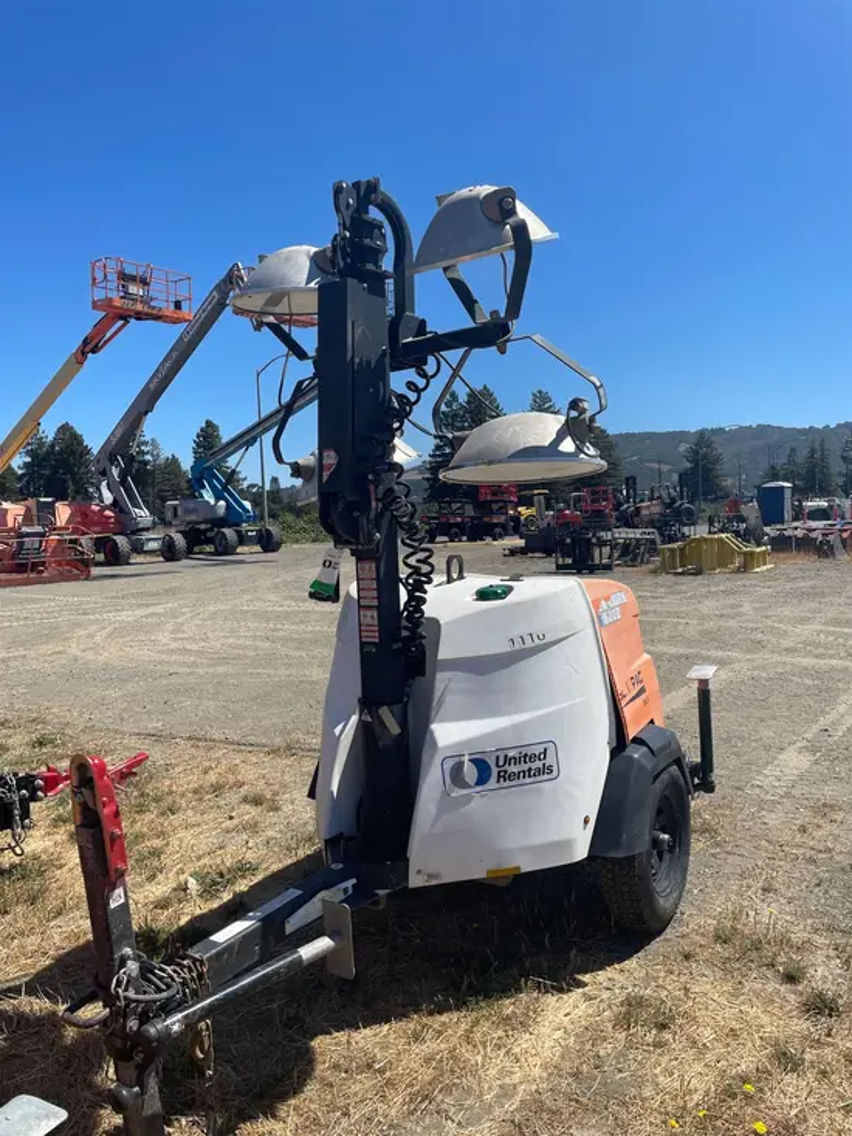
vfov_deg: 67.3
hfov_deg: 53.1
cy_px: 568
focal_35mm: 26
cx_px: 426
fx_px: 853
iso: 32
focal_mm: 4.2
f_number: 1.6
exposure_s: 1/3861
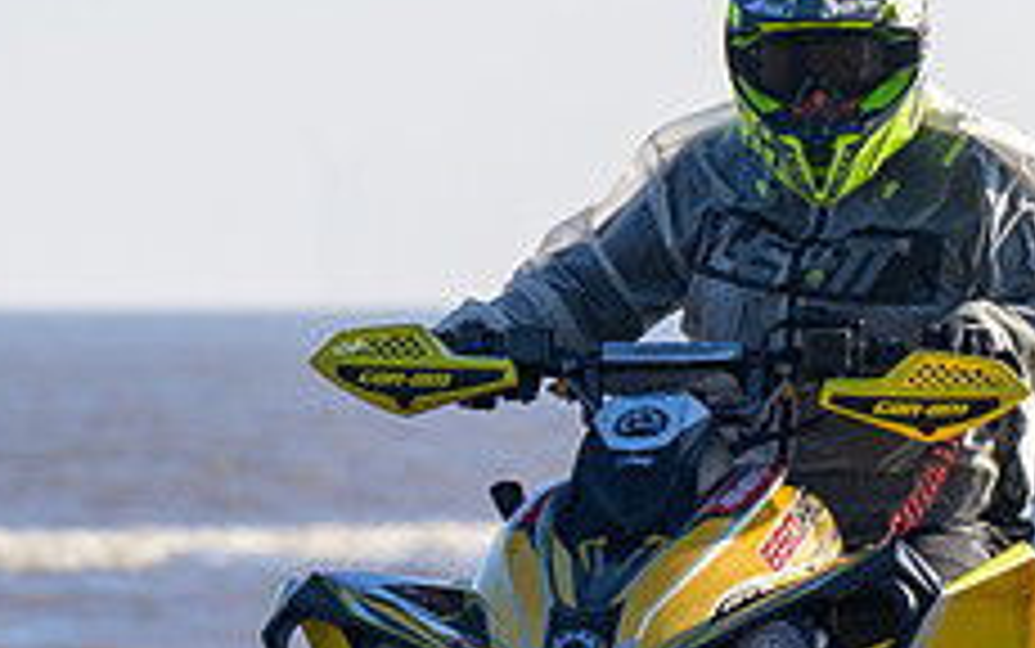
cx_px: 940
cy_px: 878
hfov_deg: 2.2
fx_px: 27261
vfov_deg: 1.4
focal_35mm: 966
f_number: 7.1
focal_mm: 200
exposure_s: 1/320
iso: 72
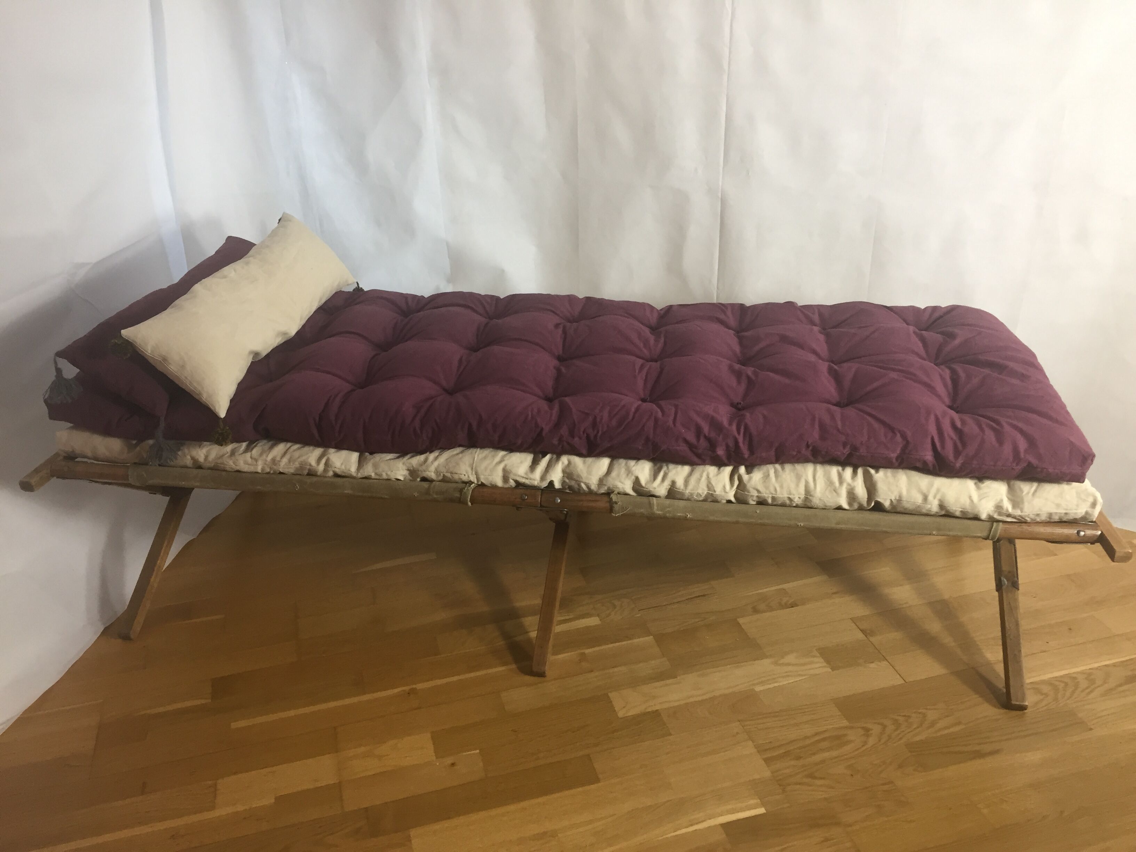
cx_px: 568
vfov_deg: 48.2
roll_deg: +1.1
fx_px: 952
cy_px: 426
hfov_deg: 61.7
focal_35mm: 29
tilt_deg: -28.7
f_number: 2.2
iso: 100
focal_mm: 4.15
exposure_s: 1/33
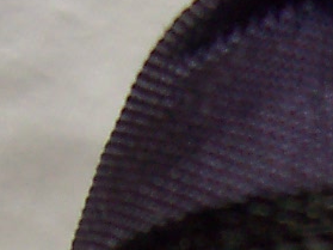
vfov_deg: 6.3
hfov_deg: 8.9
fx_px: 2115
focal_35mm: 220
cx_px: 394
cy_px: 696
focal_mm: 5.6
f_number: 2.8
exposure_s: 1/90
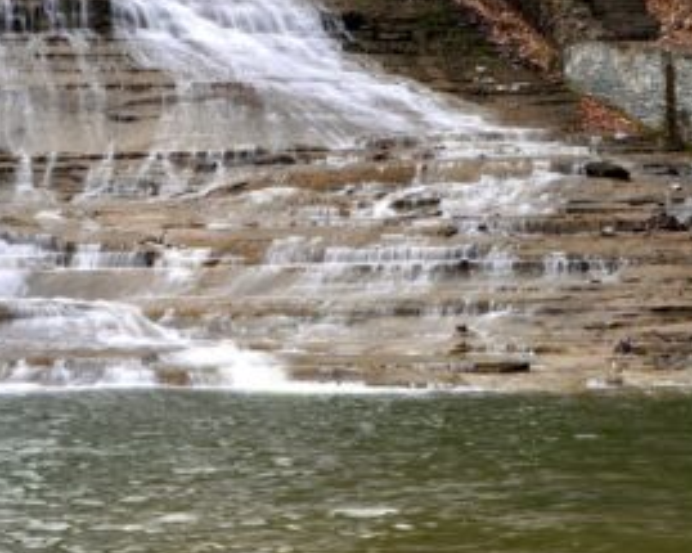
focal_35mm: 108
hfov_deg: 17.6
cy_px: 26
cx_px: 190
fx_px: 2218
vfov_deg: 14.0
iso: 100
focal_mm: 27
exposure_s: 1/4
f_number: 22
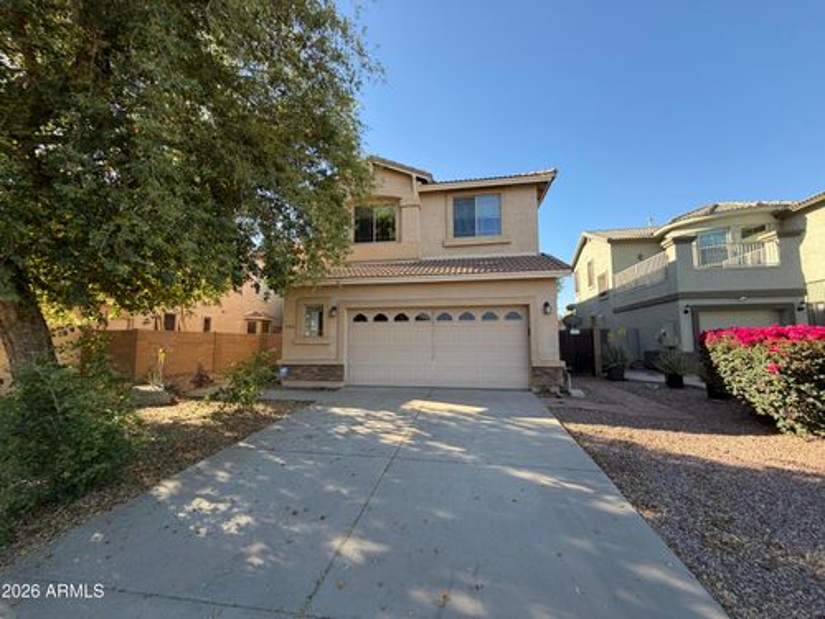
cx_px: 412
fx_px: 334
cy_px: 310
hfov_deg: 102.1
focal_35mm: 14
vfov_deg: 85.7
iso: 64
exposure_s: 1/472
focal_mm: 2.22
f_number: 2.2
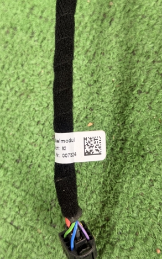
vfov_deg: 38.9
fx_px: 367
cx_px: 86
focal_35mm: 52
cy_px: 130
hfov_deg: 24.9
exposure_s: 1/50
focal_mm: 6.76
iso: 100
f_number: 1.78
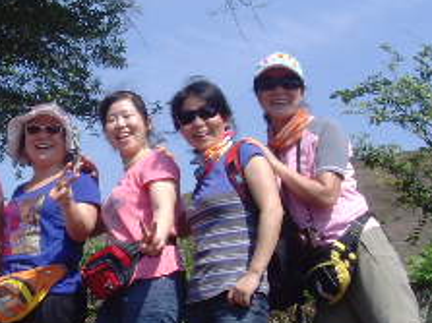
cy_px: 147
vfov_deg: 13.2
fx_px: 1397
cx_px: 81
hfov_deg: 17.4
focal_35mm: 112
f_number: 6.3
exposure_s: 1/250
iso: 80
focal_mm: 6.6
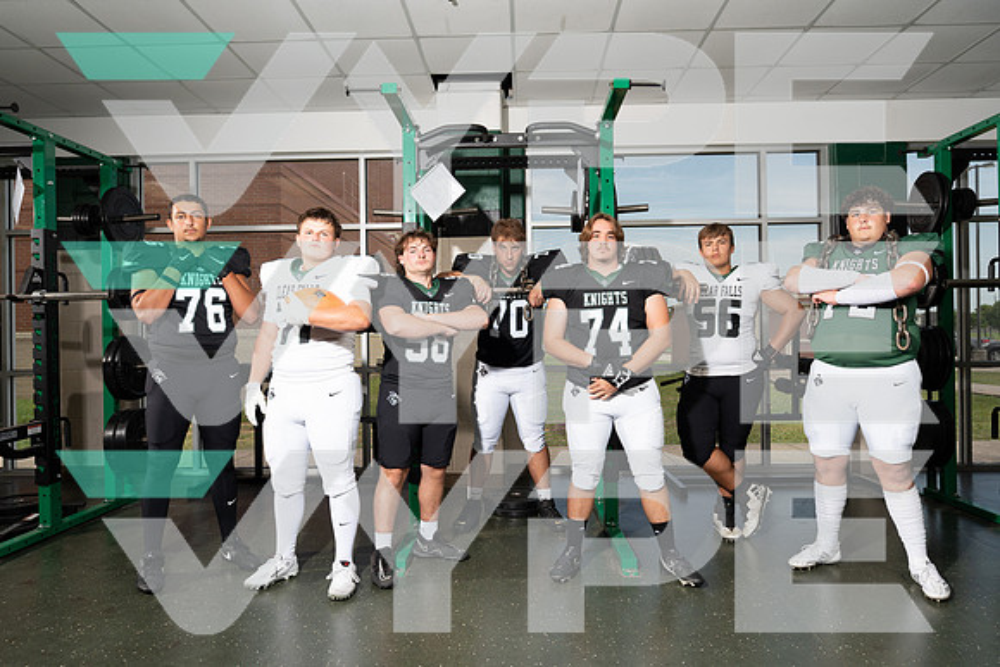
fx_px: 722
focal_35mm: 26
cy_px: 334
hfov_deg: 69.4
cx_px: 500
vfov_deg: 49.6
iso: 400
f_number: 8
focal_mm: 26
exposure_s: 1/250
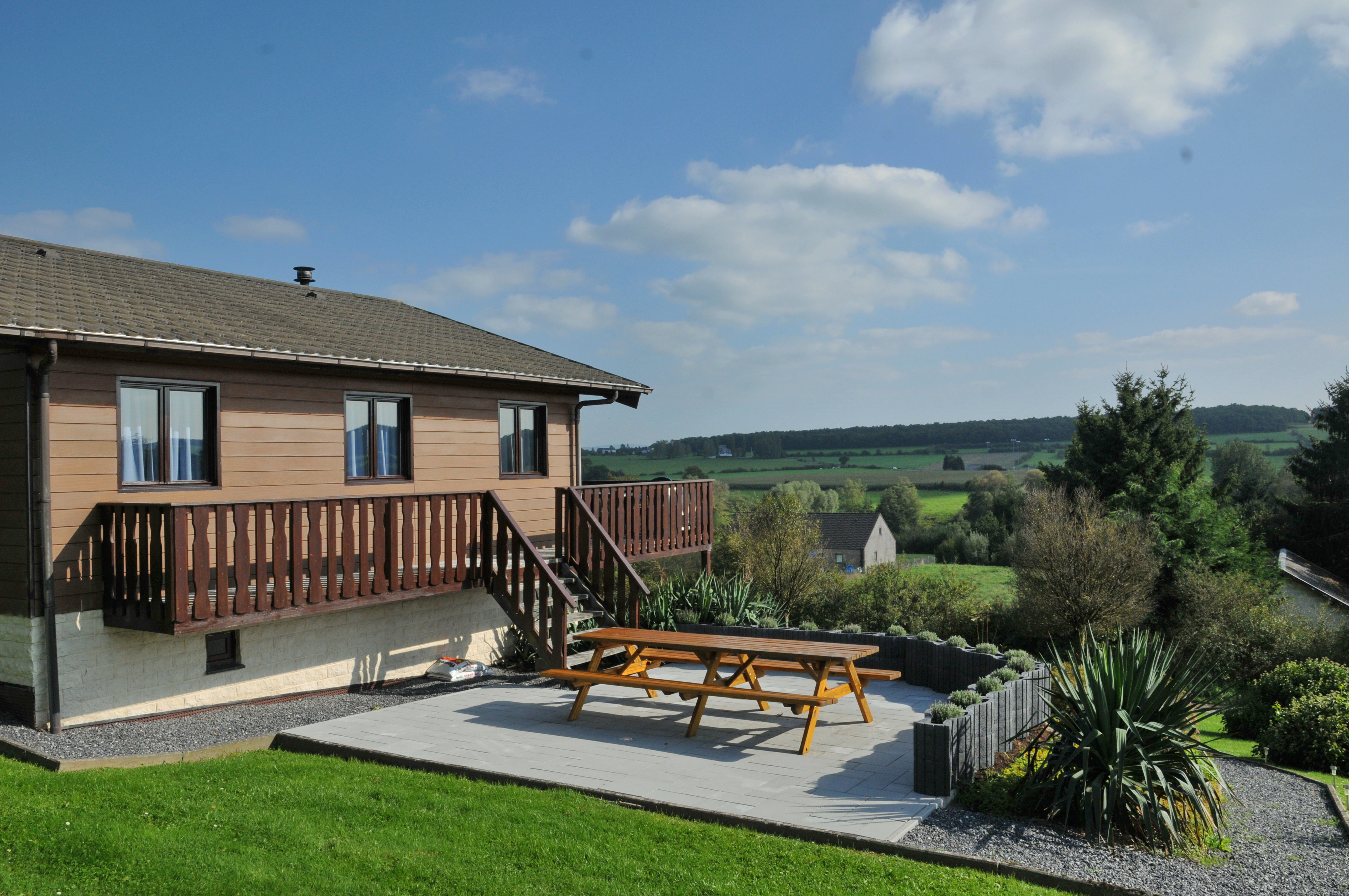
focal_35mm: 27
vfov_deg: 47.8
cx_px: 674
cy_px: 448
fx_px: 1011
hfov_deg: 67.4
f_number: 11
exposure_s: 1/500
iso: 400
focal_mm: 18
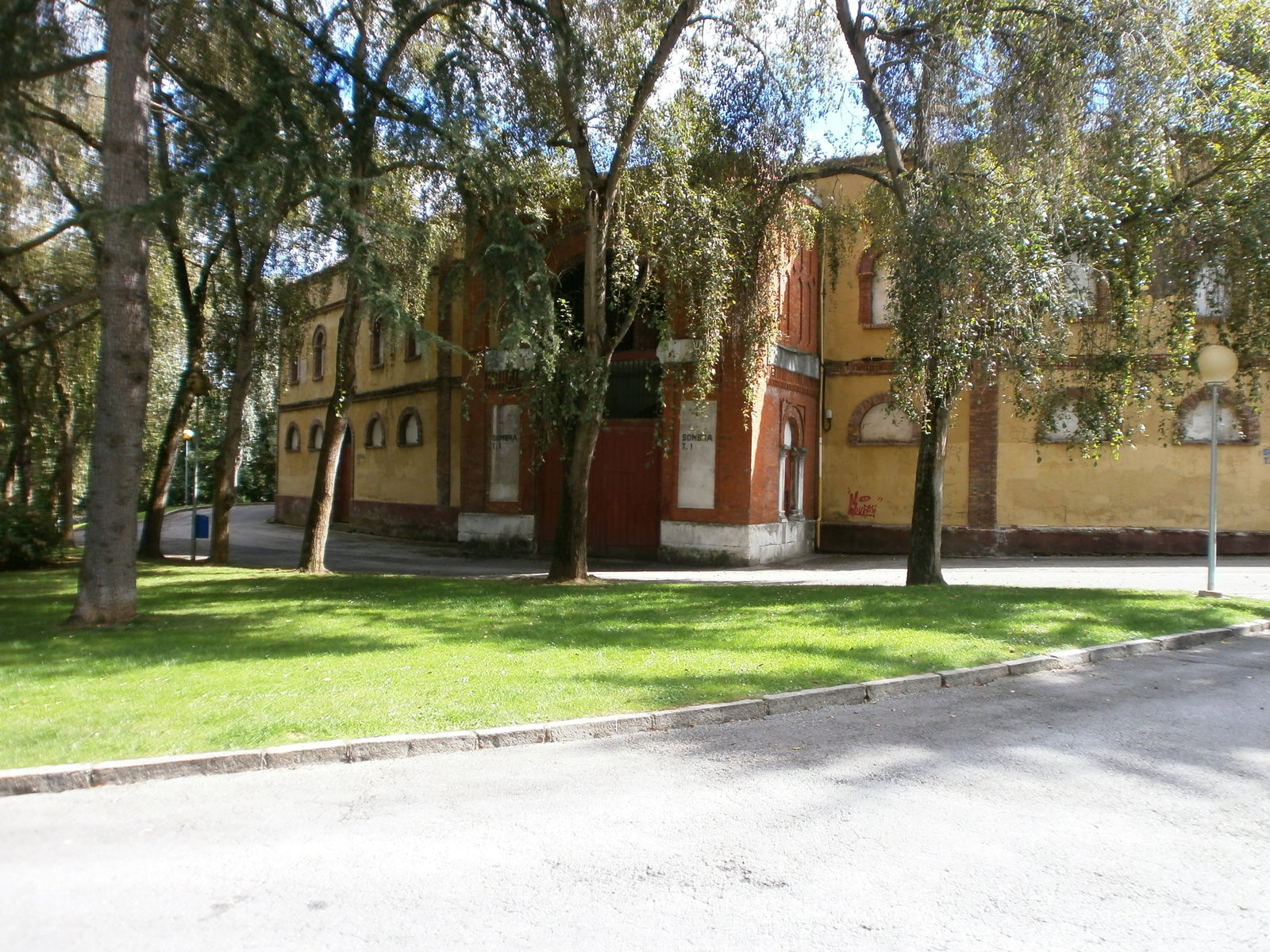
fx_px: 991
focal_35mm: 27
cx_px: 635
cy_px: 476
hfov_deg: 65.3
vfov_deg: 51.4
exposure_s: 1/320
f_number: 2.9
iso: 100
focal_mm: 4.8
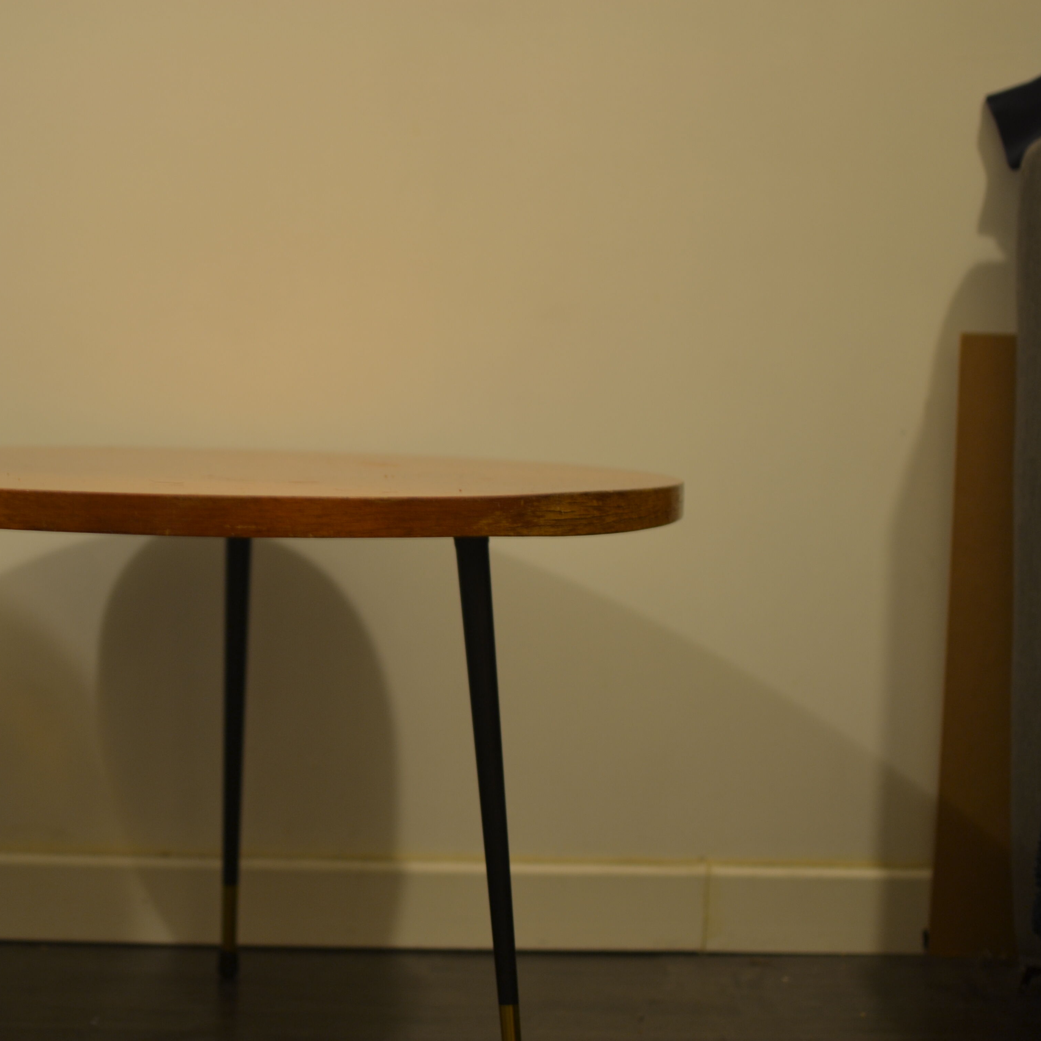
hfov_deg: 25.3
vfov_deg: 25.5
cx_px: 303
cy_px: 523
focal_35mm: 68
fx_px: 2301
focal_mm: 35
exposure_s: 1/8
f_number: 1.8
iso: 100
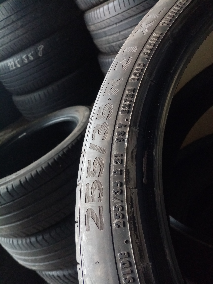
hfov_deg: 53.1
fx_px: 213
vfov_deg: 67.3
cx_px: 106
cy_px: 142
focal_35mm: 26
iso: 710
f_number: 1.8
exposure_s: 1/20
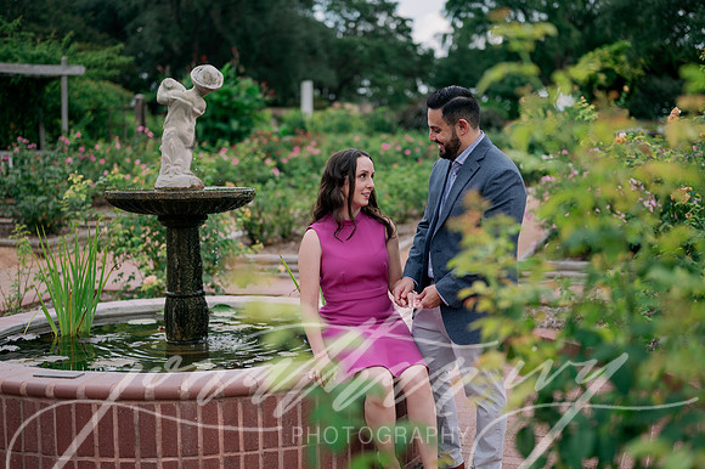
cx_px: 352
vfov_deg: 27.0
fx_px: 979
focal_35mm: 50
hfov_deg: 39.6
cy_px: 234
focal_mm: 50
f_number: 2
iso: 160
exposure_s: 1/1000
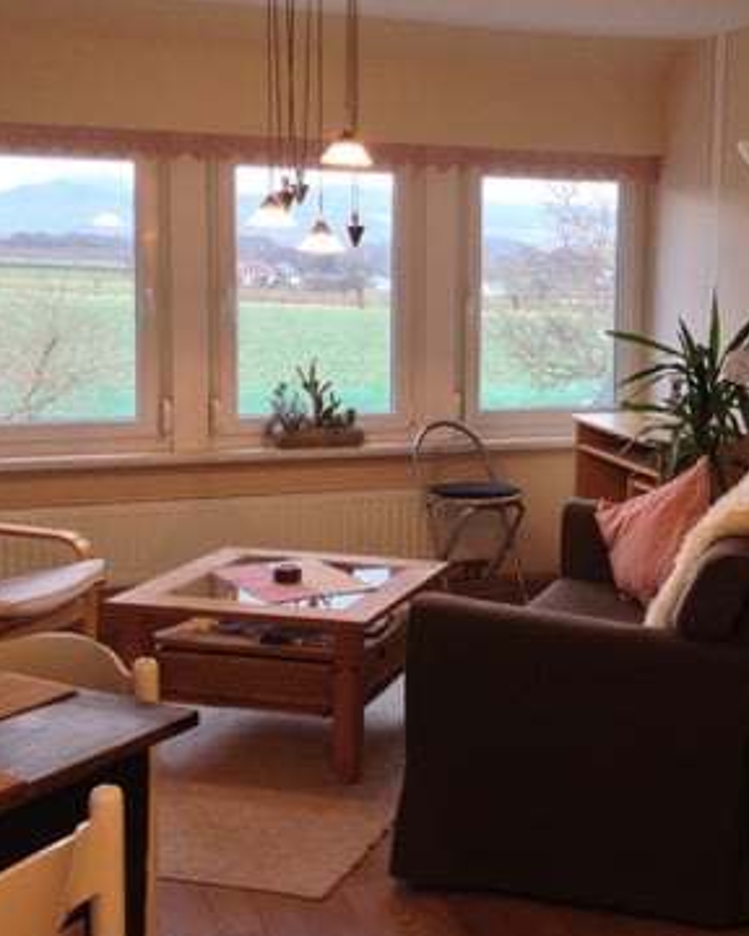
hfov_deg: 26.3
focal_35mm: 57
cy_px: 416
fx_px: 1579
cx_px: 562
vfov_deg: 33.0
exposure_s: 1/20
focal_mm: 4.28
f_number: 2.4
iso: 50
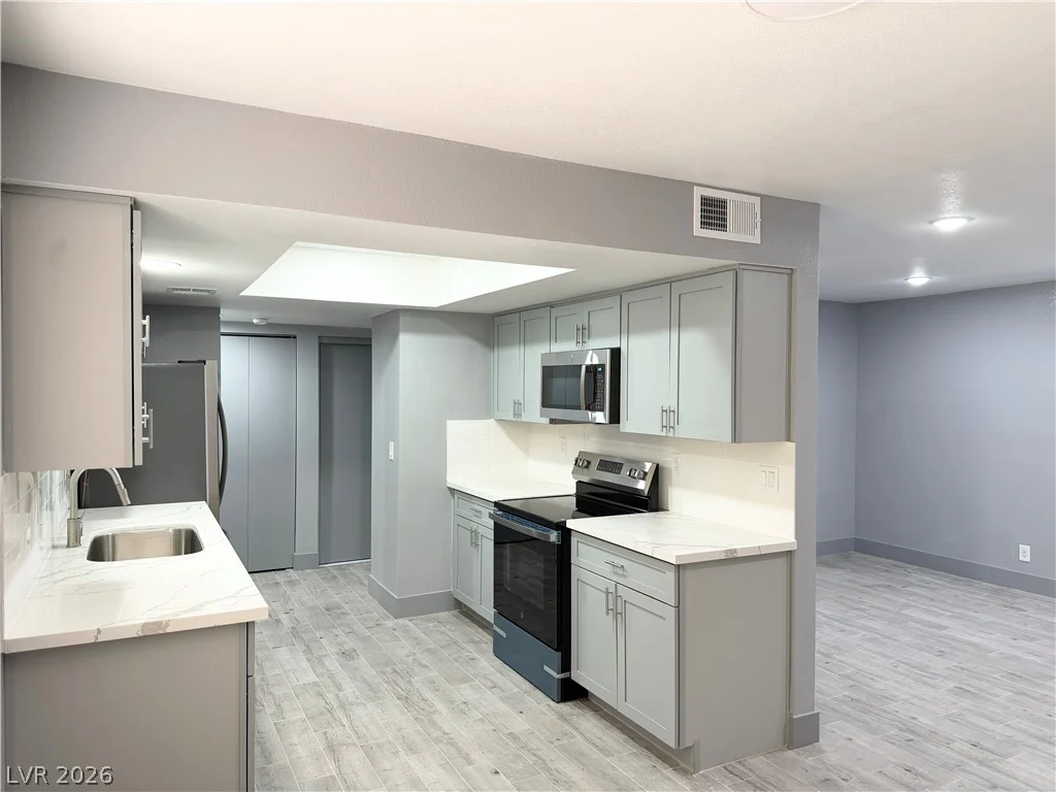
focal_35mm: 24
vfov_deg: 56.8
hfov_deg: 71.6
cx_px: 528
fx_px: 732
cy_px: 396
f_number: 1.78
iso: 125
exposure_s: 1/60
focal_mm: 6.76
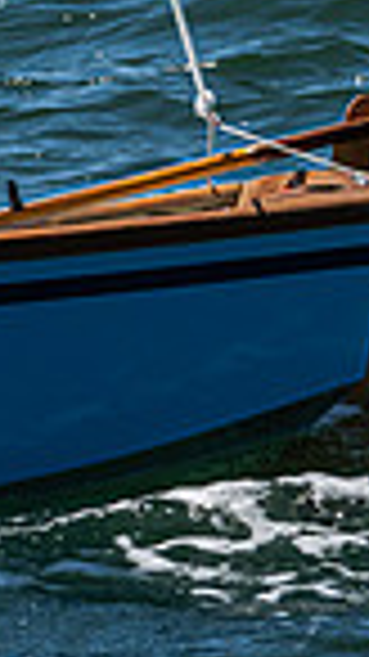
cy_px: -83
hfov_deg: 1.2
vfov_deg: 2.1
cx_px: -543
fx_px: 17902
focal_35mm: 1028
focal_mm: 200
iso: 250
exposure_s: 1/320
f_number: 18
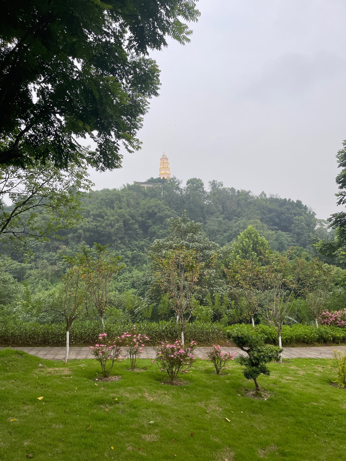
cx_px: 173
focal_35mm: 26
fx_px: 347
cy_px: 230
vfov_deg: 67.3
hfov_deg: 53.1
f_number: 1.6
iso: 64
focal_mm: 5.1
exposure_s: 1/121
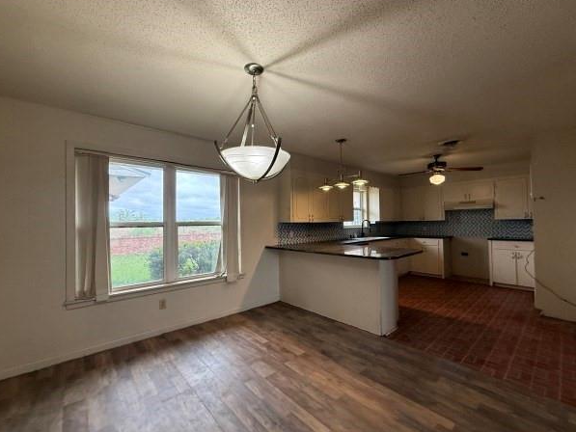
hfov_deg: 98.1
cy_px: 217
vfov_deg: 81.8
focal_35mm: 15
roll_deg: +1.2
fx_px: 250
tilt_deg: +3.3
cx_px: 298
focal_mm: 2.22
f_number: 2.2
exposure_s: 1/120
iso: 250
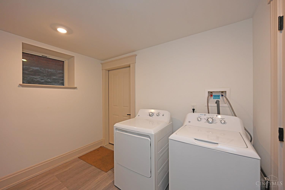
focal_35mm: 14
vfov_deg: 81.2
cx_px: 142
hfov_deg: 104.3
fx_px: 111
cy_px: 95
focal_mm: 14
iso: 400
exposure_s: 1/60
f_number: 4
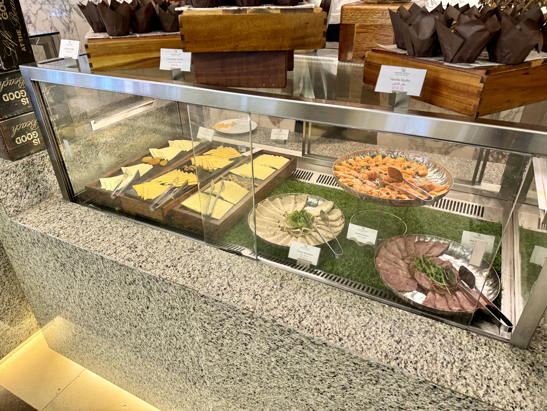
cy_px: 206
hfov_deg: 71.6
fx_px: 379
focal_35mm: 24
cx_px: 274
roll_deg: +1.1
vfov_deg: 56.8
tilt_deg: -33.2
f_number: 1.78
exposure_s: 1/50
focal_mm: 6.86
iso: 160
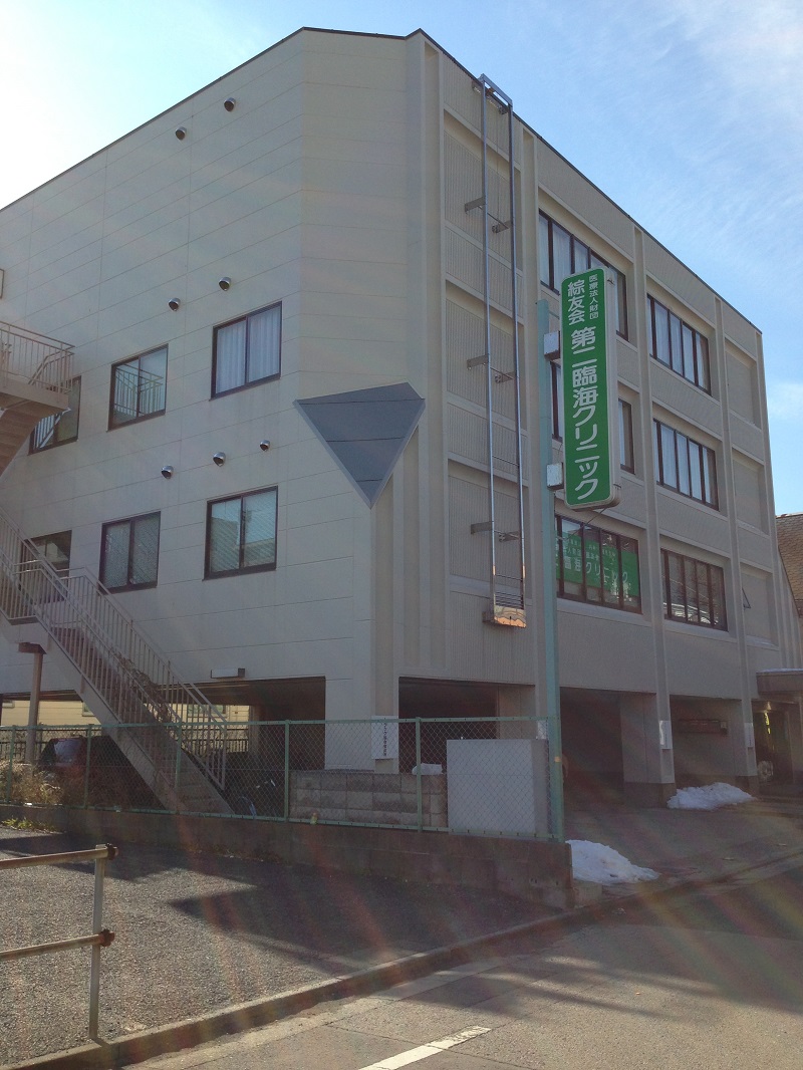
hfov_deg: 43.0
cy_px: 535
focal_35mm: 33
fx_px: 1020
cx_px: 402
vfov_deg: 55.3
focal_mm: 4.13
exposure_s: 1/1043
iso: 50
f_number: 2.4
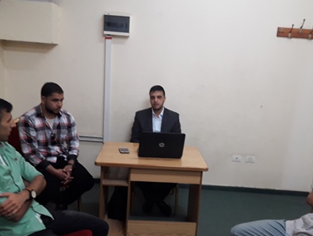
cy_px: 148
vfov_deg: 36.7
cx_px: 158
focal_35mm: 39
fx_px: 353
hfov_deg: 47.8
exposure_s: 1/33
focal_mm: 3.7
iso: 200
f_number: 1.9
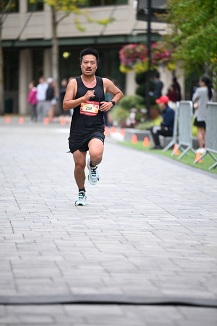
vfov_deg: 10.3
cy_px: 163
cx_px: 108
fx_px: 1807
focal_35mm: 200
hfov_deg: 6.9
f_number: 2.8
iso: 1250
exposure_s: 1/1250
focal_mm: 200
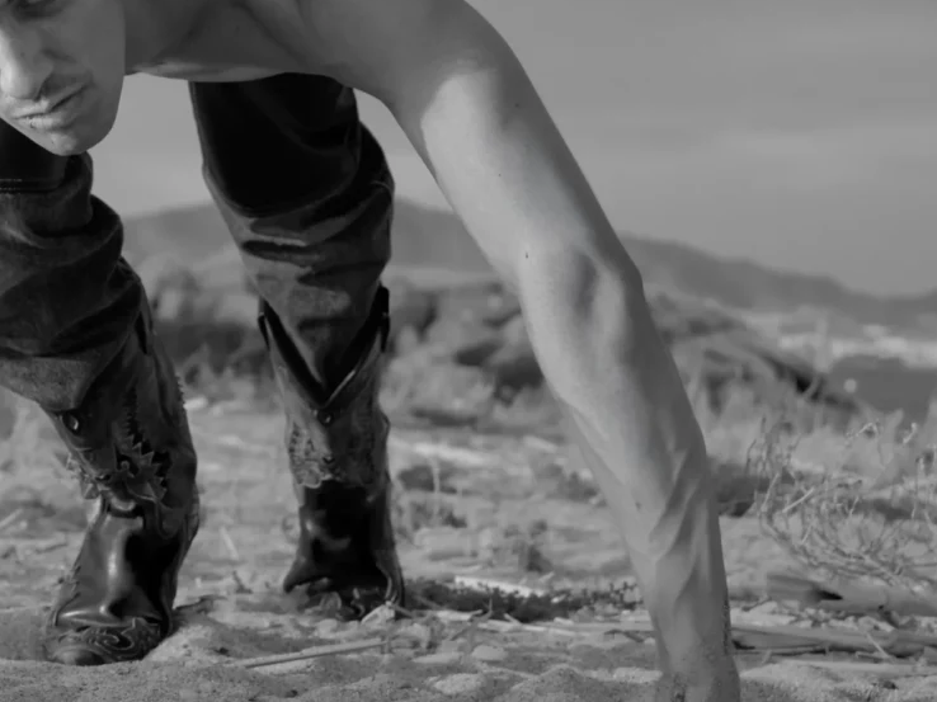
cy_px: 125
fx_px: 3951
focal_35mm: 146
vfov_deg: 10.1
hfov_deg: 13.4
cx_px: 66
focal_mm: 70
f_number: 8
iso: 500
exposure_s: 1/400
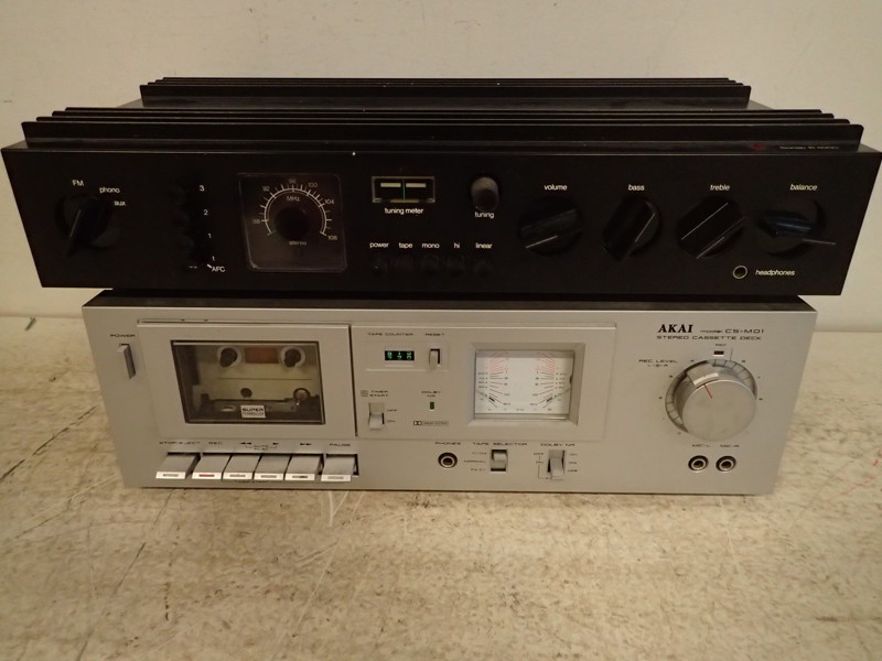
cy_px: 330
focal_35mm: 25
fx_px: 637
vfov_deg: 54.9
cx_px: 441
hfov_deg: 69.4
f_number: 2
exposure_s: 1/100
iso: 800
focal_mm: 4.5
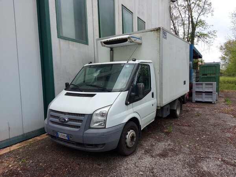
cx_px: 118
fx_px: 164
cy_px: 88
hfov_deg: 71.6
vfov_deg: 56.8
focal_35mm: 24
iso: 32
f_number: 1.8
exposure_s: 1/376
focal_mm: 5.23
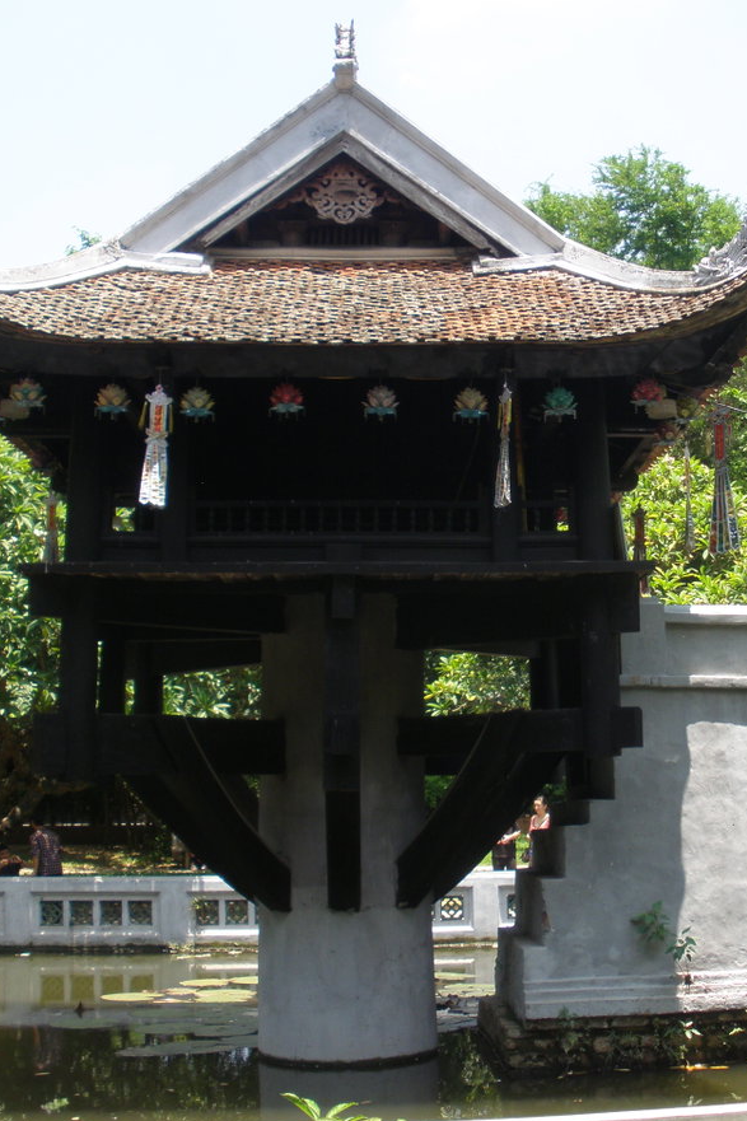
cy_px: 560
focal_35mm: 51
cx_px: 654
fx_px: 1588
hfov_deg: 25.7
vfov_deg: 38.9
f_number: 3.5
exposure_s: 1/250
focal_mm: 6.3
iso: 64
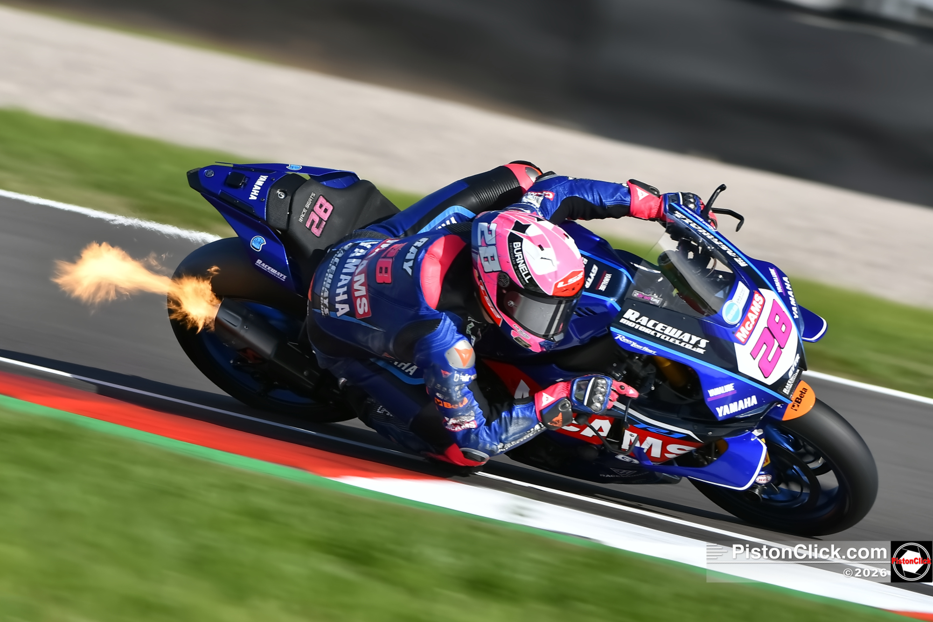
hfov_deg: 5.7
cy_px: 311
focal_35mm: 360
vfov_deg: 3.8
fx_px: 9329
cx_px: 466
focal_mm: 240
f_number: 4.5
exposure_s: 1/320
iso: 100
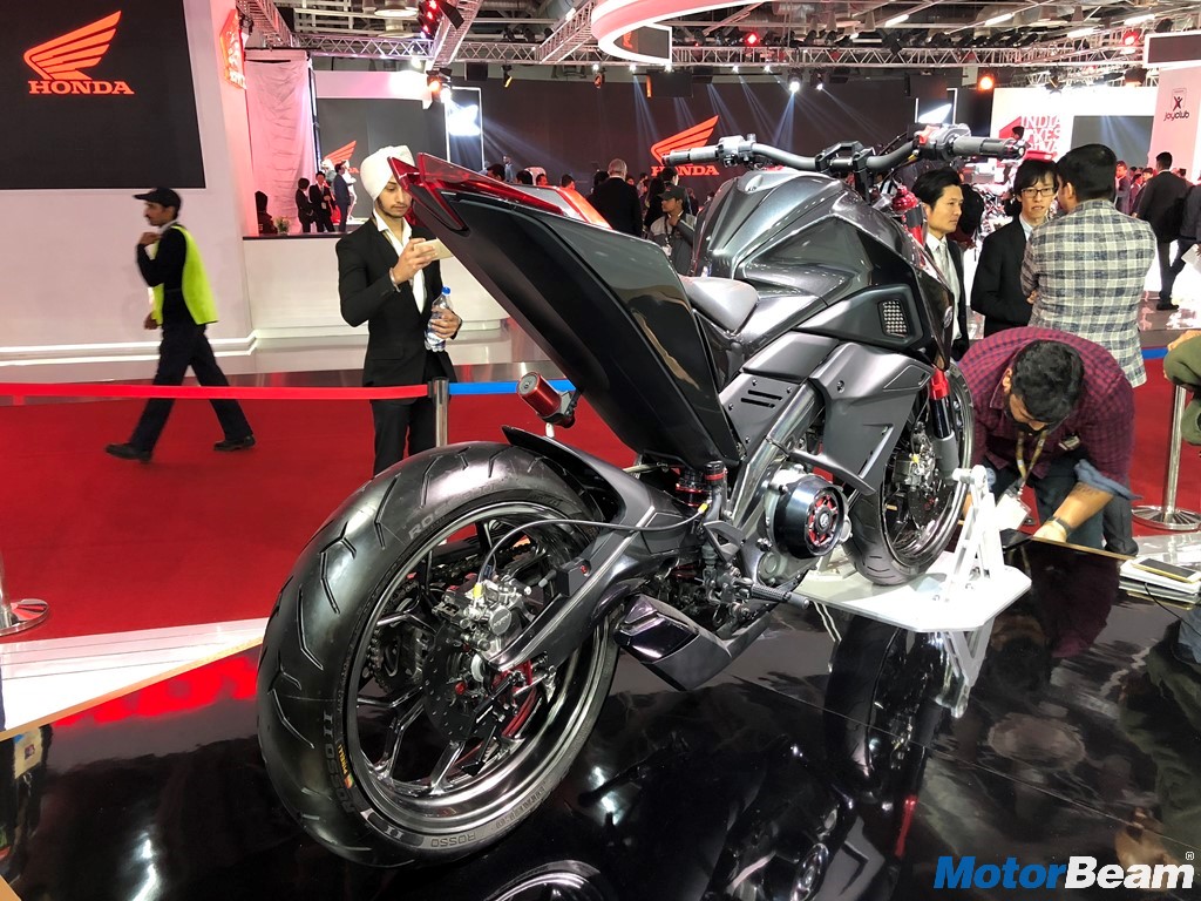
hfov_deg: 63.4
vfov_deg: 49.7
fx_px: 971
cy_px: 450
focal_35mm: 28
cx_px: 600
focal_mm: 4
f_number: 1.8
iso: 64
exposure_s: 1/15
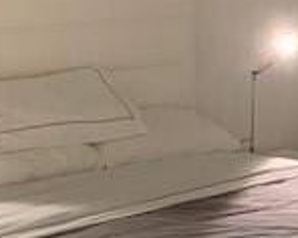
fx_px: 969
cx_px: 260
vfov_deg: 14.0
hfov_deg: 17.3
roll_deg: -0.9
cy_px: 147
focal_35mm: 110
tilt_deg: -10.4
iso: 400
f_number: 1.8
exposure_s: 1/40
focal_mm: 4.25
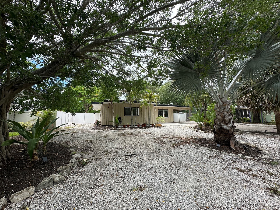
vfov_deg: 85.7
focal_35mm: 14
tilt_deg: +6.2
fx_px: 113
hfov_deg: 102.1
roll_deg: +0.5
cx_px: 140
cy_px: 105
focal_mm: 2.22
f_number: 2.2
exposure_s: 1/564
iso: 40
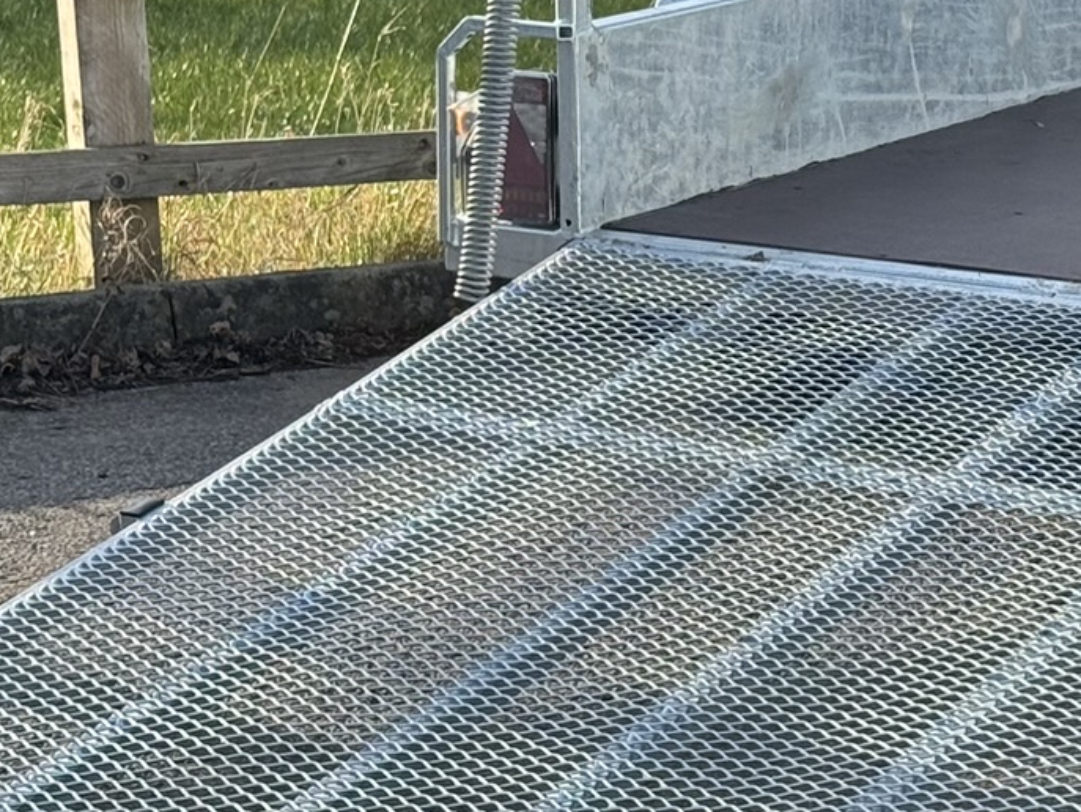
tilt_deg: -10.4
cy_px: 154
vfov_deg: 10.4
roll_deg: +0.7
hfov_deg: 13.7
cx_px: 985
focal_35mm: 143
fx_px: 4468
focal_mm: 6.76
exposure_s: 1/1263
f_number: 1.78
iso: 64
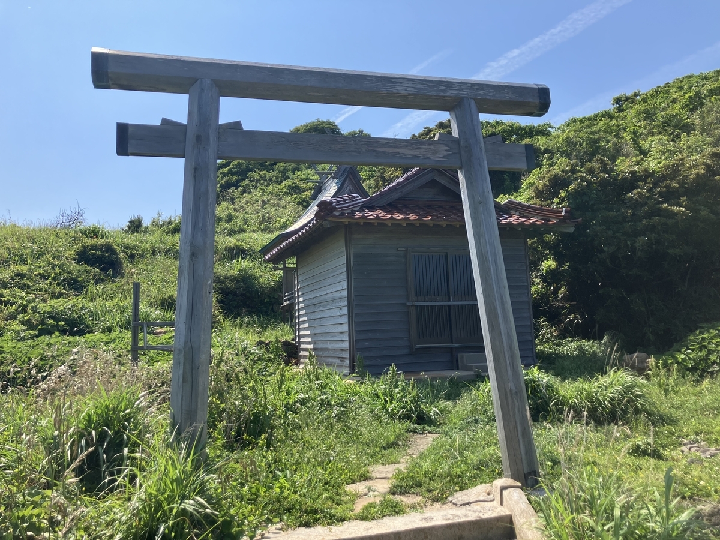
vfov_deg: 49.7
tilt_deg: +7.6
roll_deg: +2.2
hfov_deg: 63.4
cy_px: 270
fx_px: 582
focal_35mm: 28
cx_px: 360
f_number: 1.8
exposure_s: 1/1736
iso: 32
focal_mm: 3.99
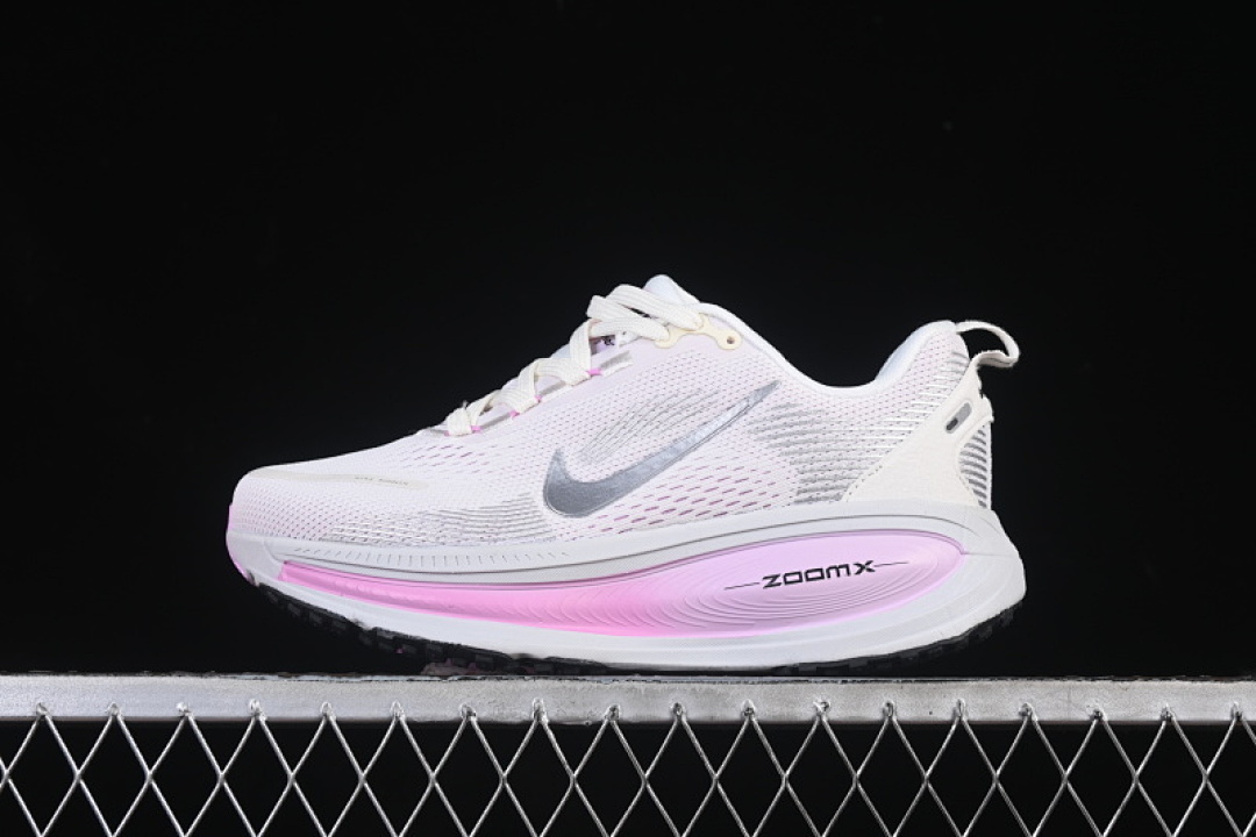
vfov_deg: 18.2
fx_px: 2616
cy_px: 418
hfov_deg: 27.0
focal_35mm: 75
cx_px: 628
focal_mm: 50
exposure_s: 1/80
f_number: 8
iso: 160
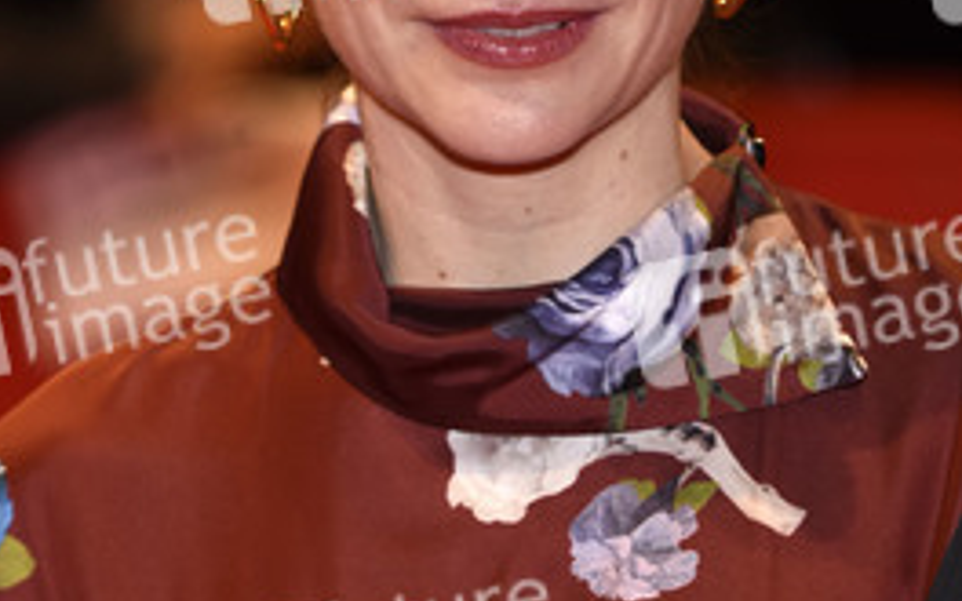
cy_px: 120
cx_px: 481
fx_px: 7597
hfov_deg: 7.2
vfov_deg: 4.5
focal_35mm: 290
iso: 640
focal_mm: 125
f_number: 3.2
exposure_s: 1/400
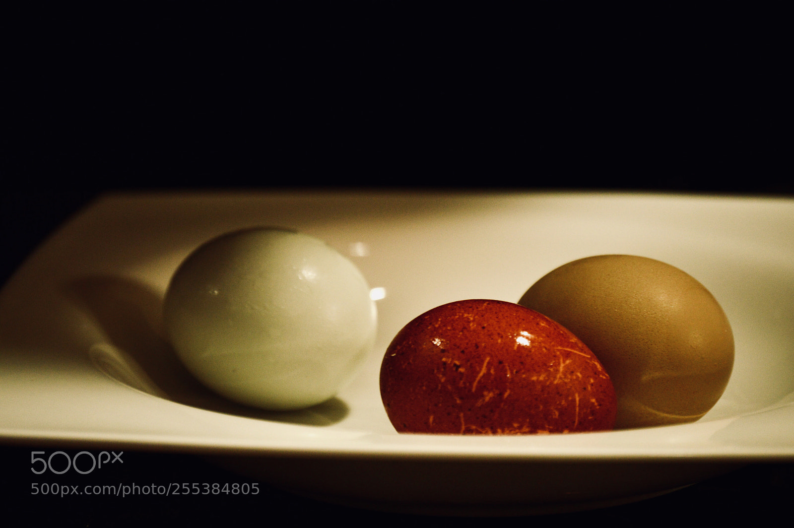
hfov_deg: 9.5
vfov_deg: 6.3
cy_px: 264
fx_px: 4793
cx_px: 397
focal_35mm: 218
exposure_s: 1/40
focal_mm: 145
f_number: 5
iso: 400
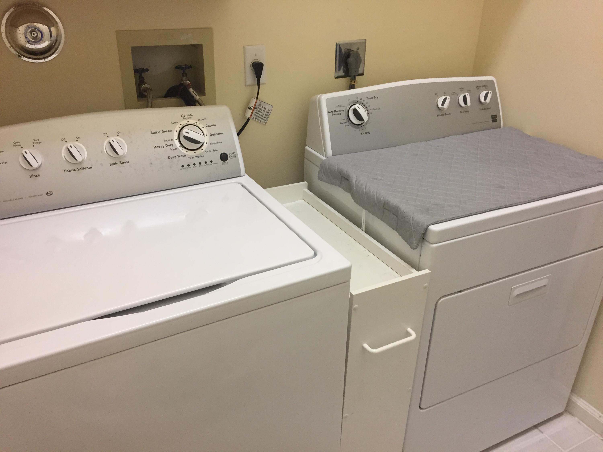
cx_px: 302
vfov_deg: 48.2
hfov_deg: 61.7
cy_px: 226
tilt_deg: -27.0
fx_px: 505
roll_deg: -1.4
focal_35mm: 29
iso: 50
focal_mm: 4.15
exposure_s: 1/30
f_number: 2.2
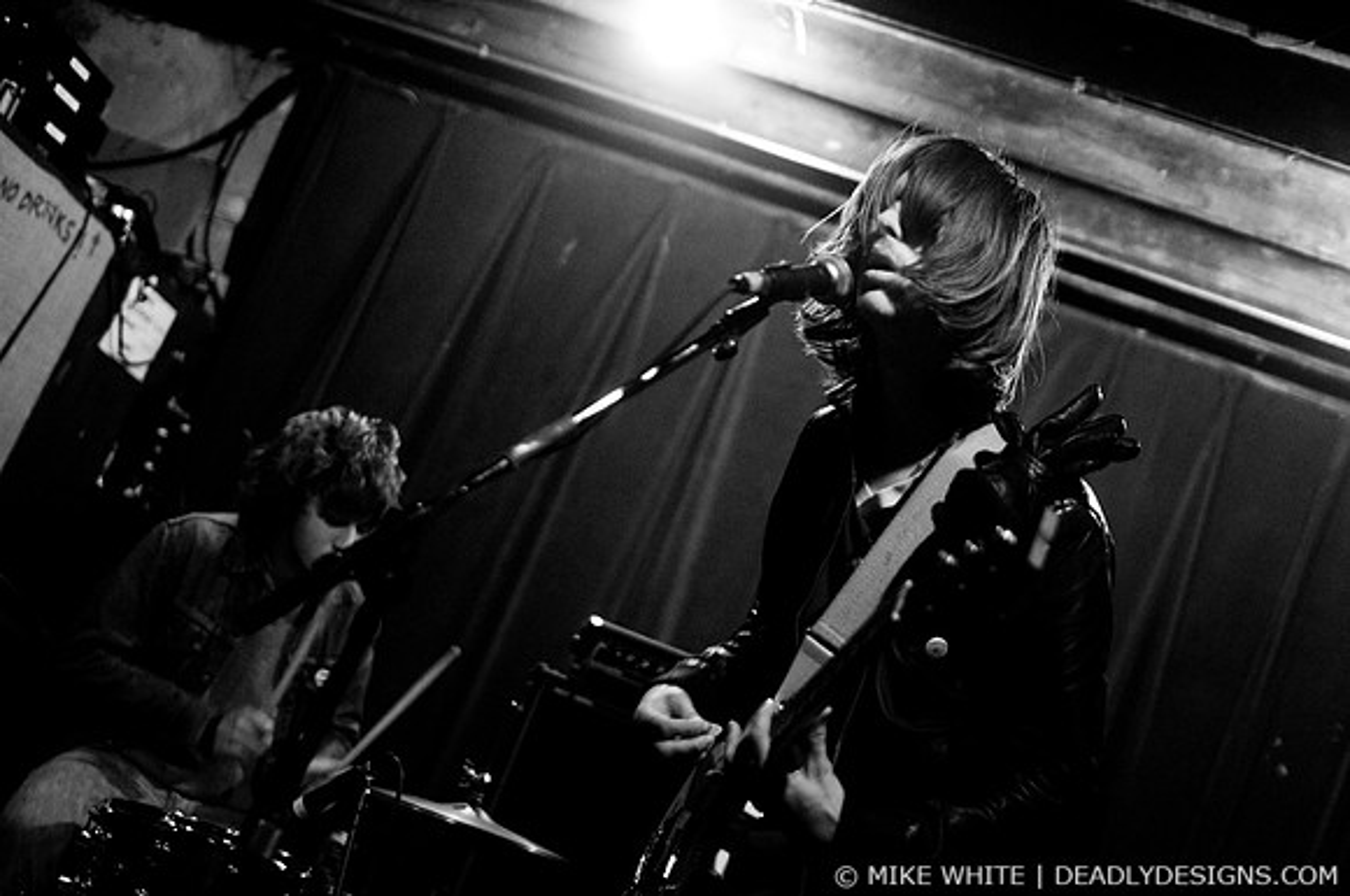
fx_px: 1685
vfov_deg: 29.8
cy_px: 448
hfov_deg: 43.7
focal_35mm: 45
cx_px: 675
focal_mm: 30
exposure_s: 1/80
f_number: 1.6
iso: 1000
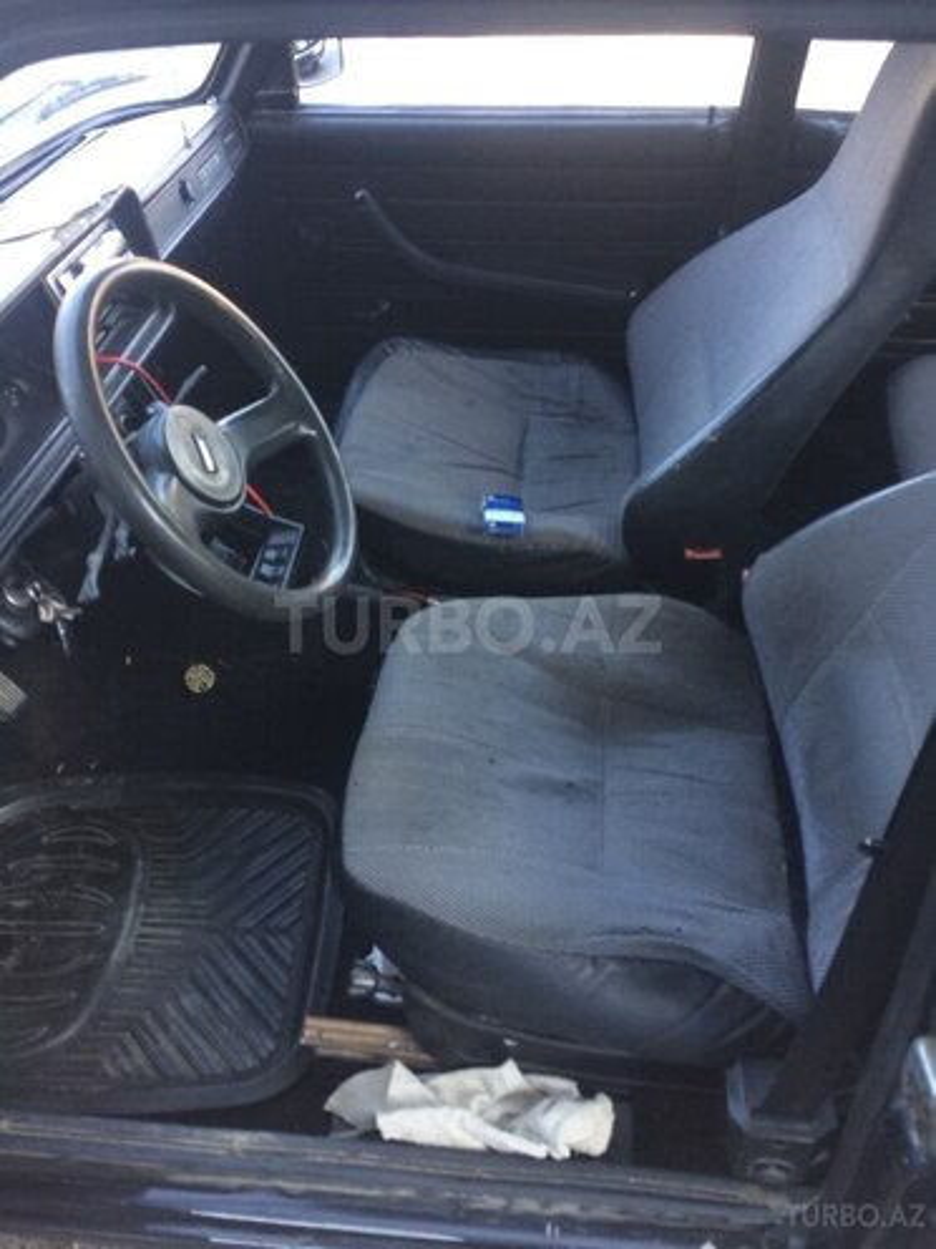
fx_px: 1046
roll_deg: +3.6
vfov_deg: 61.7
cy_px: 624
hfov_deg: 48.2
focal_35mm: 29
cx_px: 468
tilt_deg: -42.3
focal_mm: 4.15
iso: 40
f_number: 2.2
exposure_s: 1/33
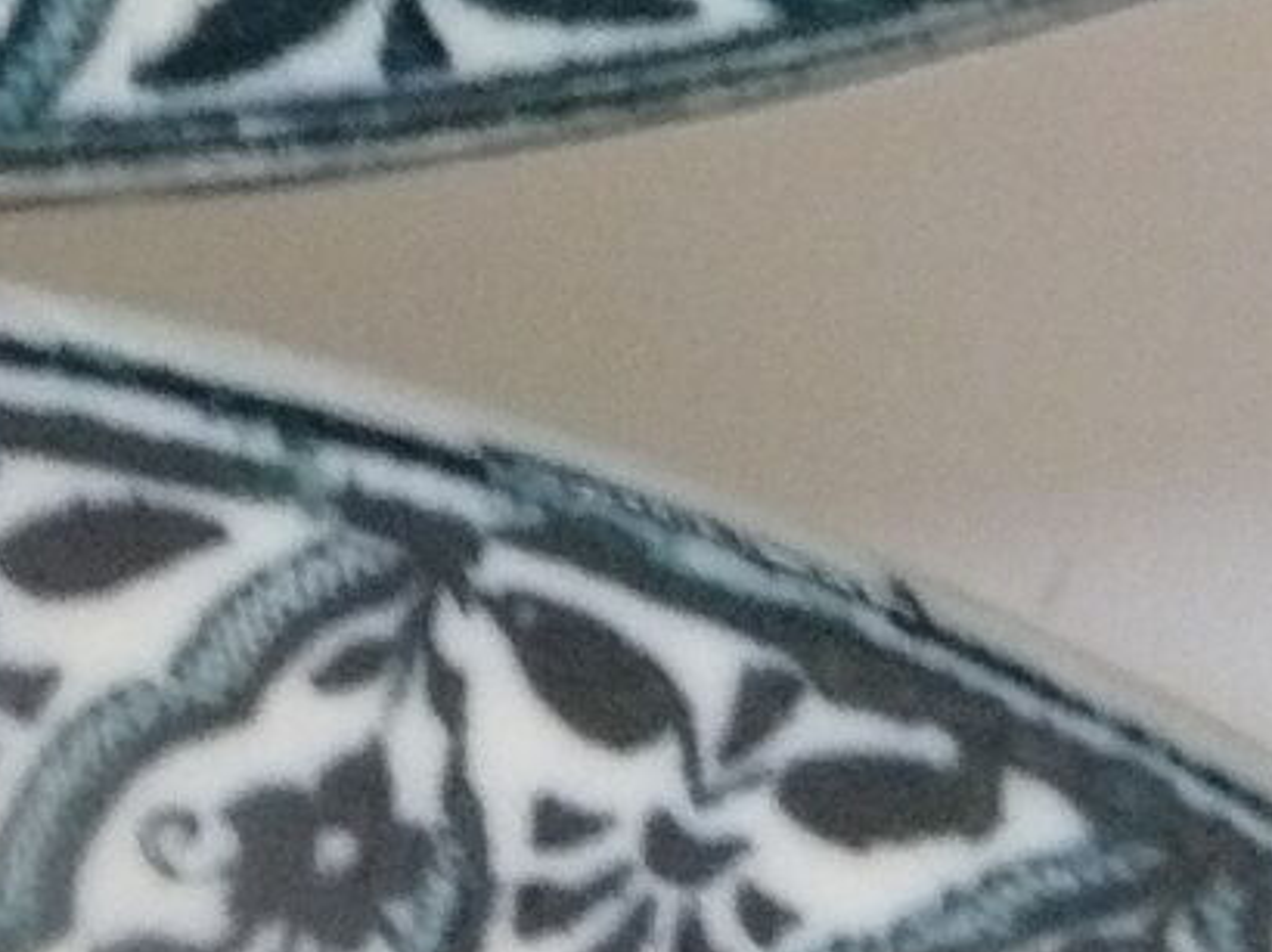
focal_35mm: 180
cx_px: -1374
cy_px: 96
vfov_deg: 8.2
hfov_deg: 10.1
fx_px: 6610
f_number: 2.8
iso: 400
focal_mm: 6
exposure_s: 1/40
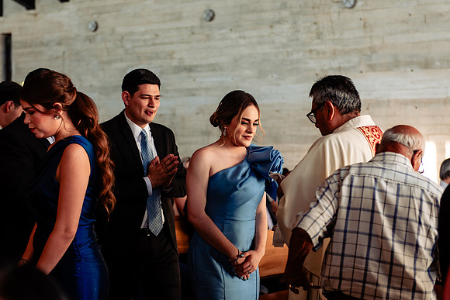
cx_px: 242
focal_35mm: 78
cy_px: 139
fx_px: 976
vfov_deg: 17.5
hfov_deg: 26.0
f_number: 3.2
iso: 500
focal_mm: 66
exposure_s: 1/320
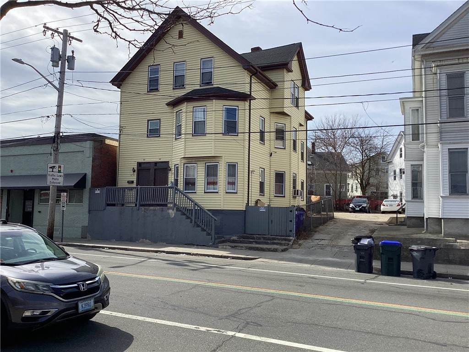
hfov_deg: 58.4
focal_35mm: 31
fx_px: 420
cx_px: 234
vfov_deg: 45.4
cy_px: 176
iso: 25
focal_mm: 3.3
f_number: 2.4
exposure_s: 1/1894
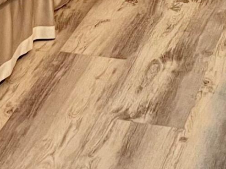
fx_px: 992
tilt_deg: -10.0
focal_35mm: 152
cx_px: 10
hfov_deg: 12.9
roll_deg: +2.7
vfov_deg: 8.9
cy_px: -228
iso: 125
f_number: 1.5
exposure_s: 1/60
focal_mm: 5.7
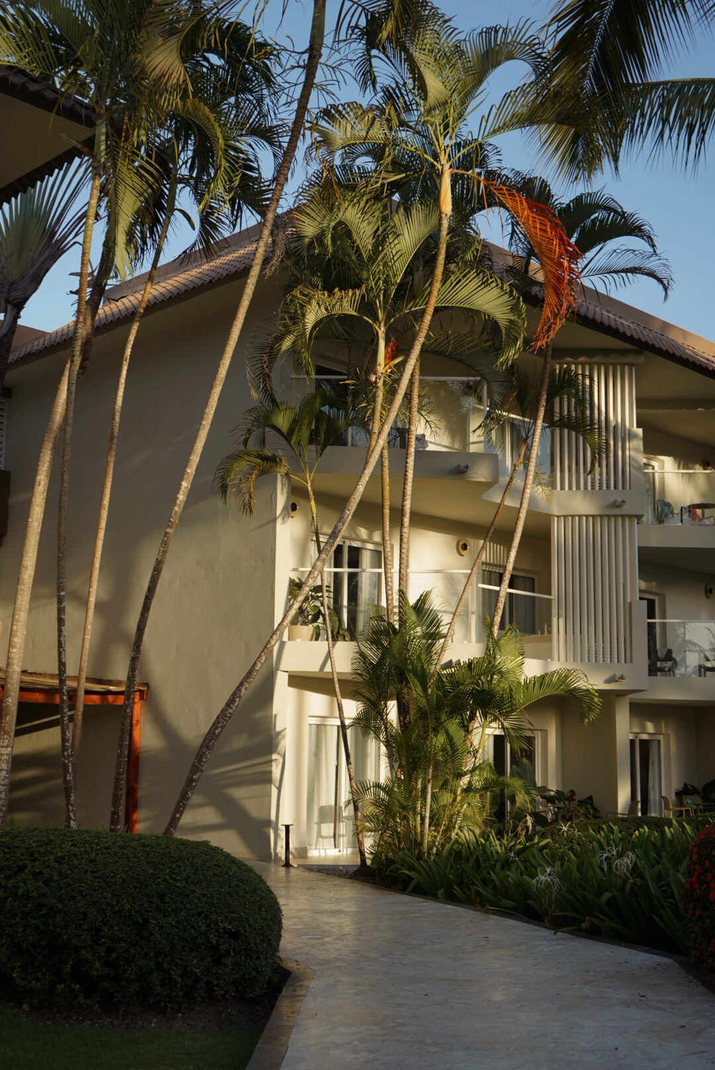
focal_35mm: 42
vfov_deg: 46.4
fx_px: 1249
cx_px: 358
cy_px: 535
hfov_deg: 31.9
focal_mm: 42
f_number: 4.5
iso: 100
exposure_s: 1/200
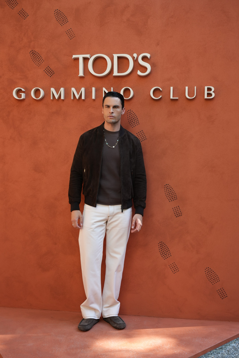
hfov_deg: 31.9
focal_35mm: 42
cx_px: 120
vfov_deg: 46.4
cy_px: 179
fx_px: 418
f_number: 5.6
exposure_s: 1/320
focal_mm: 42
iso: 640
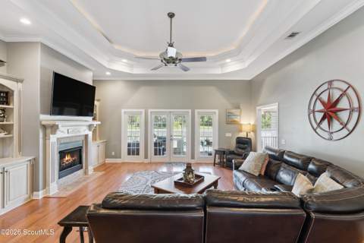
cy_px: 122
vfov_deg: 70.4
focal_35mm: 17
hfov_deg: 93.3
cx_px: 182
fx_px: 172
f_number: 8
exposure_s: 1/6
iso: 250
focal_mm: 17
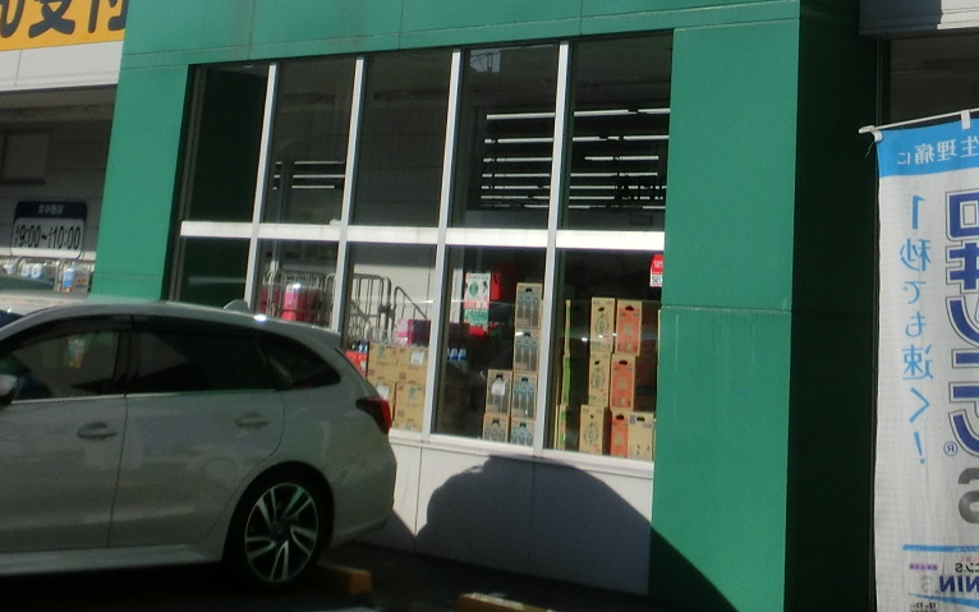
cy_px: -258
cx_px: 606
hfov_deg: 30.1
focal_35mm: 68
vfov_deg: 17.5
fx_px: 1815
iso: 80
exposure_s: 1/500
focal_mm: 4.24
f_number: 7.9
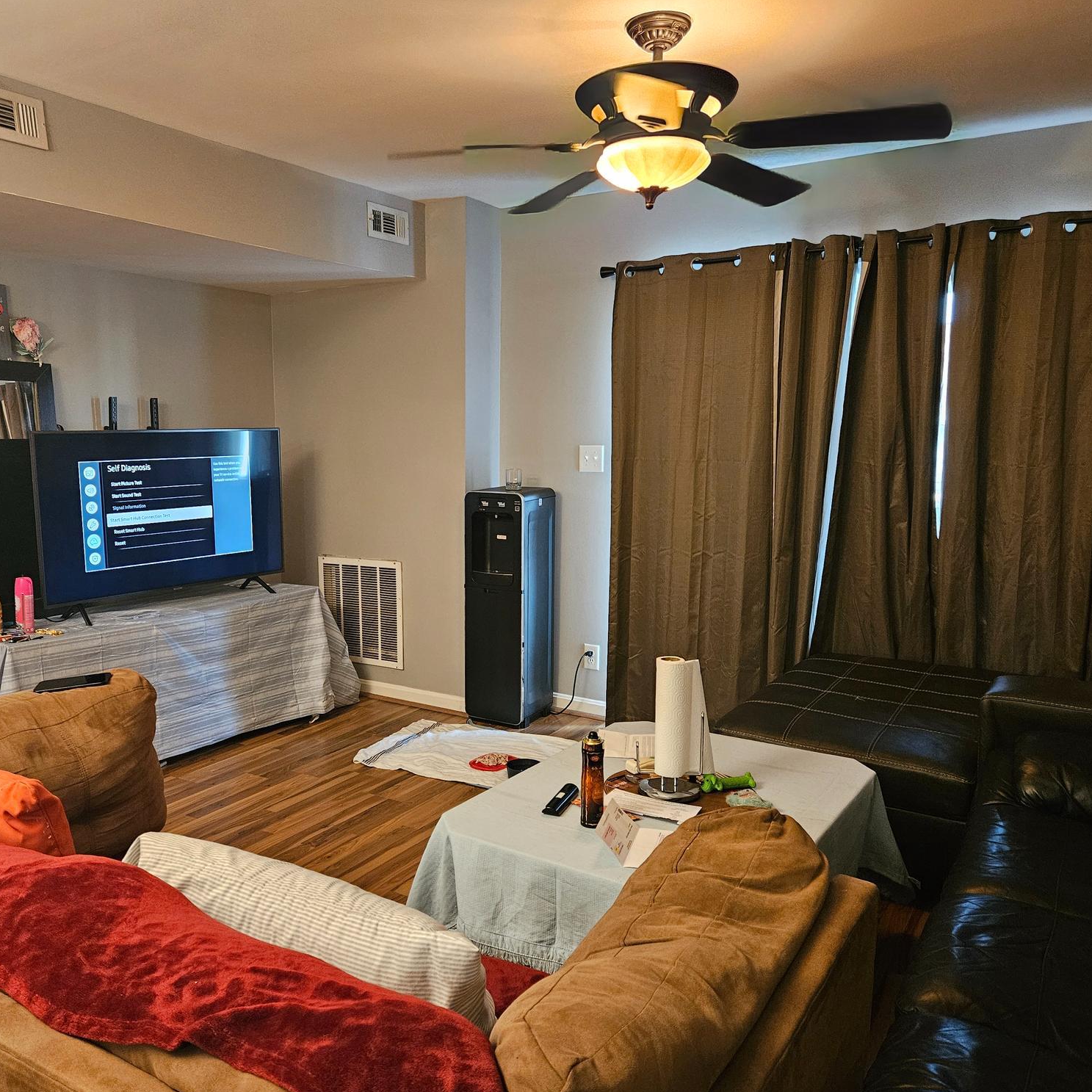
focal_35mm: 28
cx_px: 455
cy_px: 560
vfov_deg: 57.3
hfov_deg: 57.0
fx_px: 999
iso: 500
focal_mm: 5.4
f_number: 1.8
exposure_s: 1/60
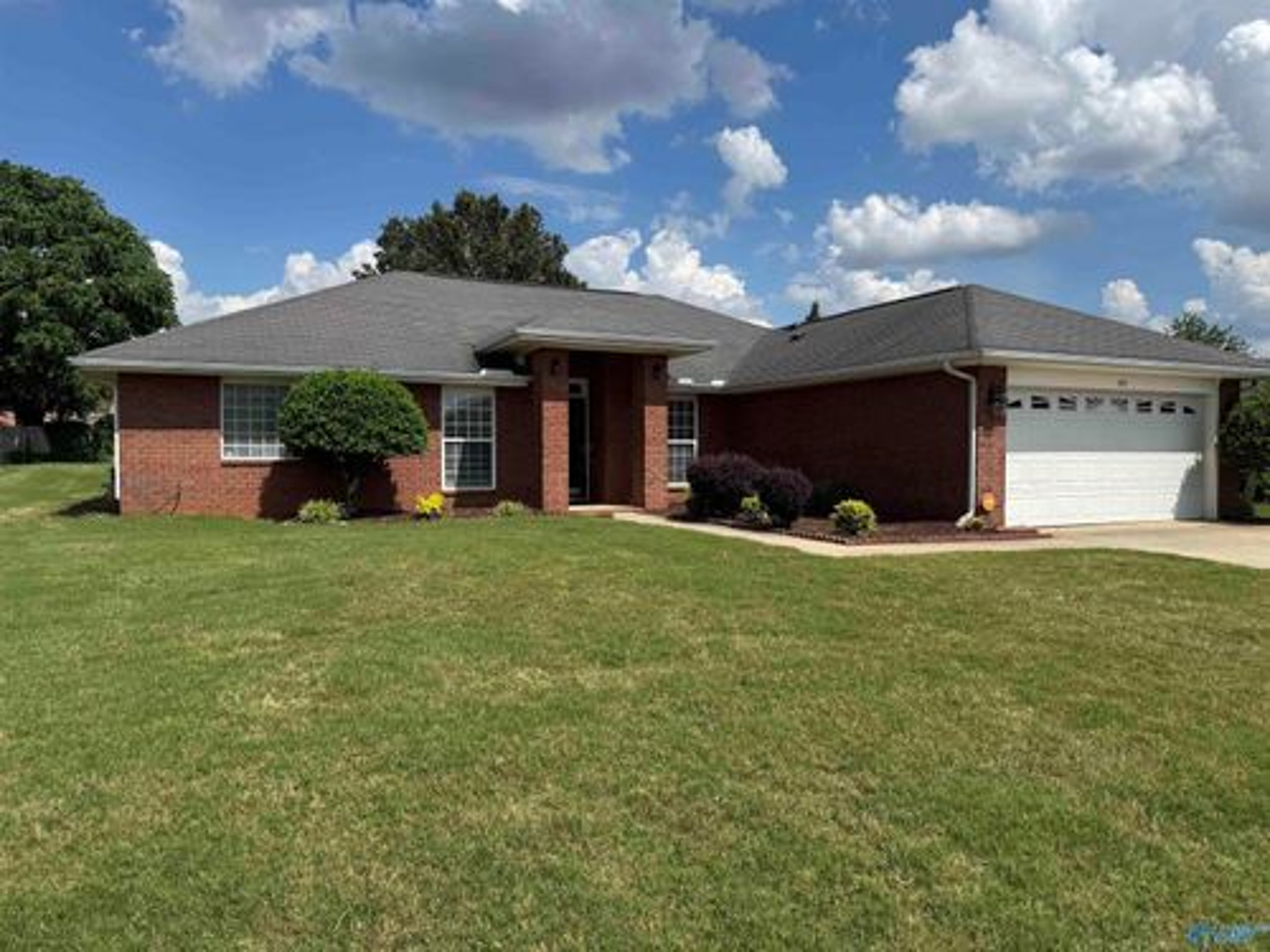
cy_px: 476
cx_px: 635
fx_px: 881
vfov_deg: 56.8
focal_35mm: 24
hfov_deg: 71.6
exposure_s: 1/5814
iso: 80
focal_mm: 6.76
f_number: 1.78
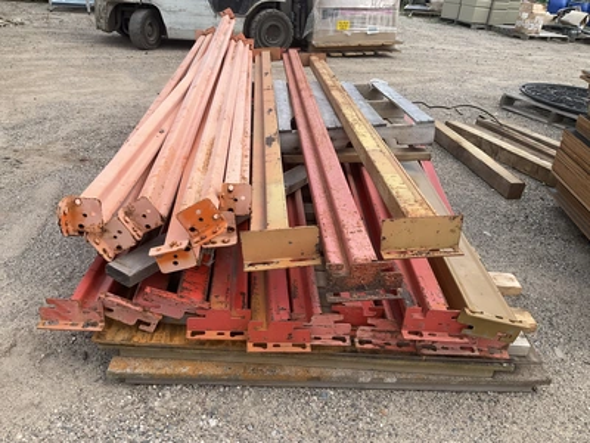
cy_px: 222
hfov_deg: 61.7
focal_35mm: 29
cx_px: 295
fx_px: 494
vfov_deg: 48.2
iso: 25
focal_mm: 3
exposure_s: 1/944
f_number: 1.8
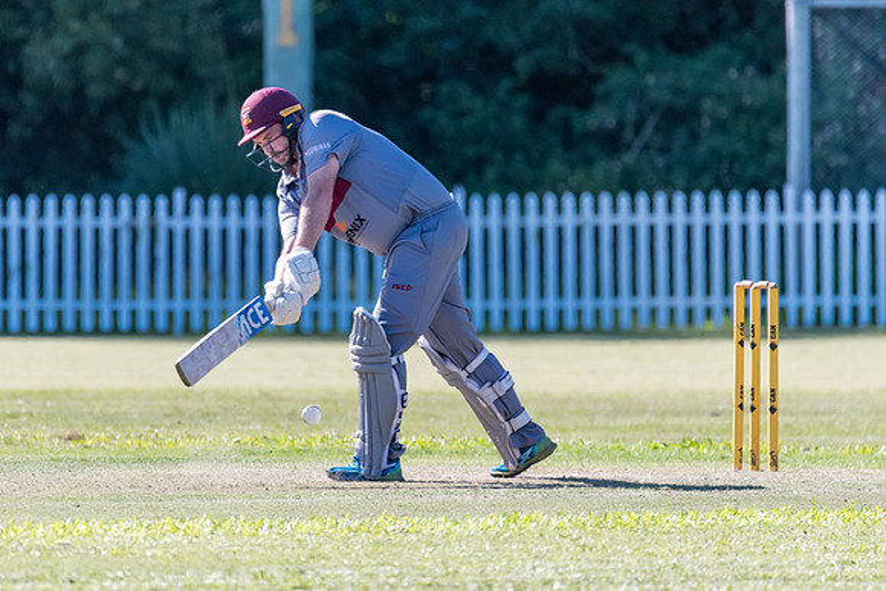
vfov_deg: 1.7
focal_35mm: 810
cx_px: 349
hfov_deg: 2.5
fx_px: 19949
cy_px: 206
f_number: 6.3
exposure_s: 1/2000
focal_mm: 600
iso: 1400
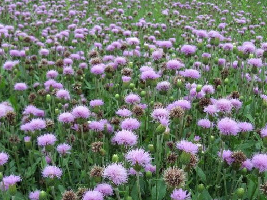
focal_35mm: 51
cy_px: 109
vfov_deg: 28.5
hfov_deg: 37.5
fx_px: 393
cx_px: 119
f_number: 2.8
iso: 50
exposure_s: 1/64
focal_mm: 6.3
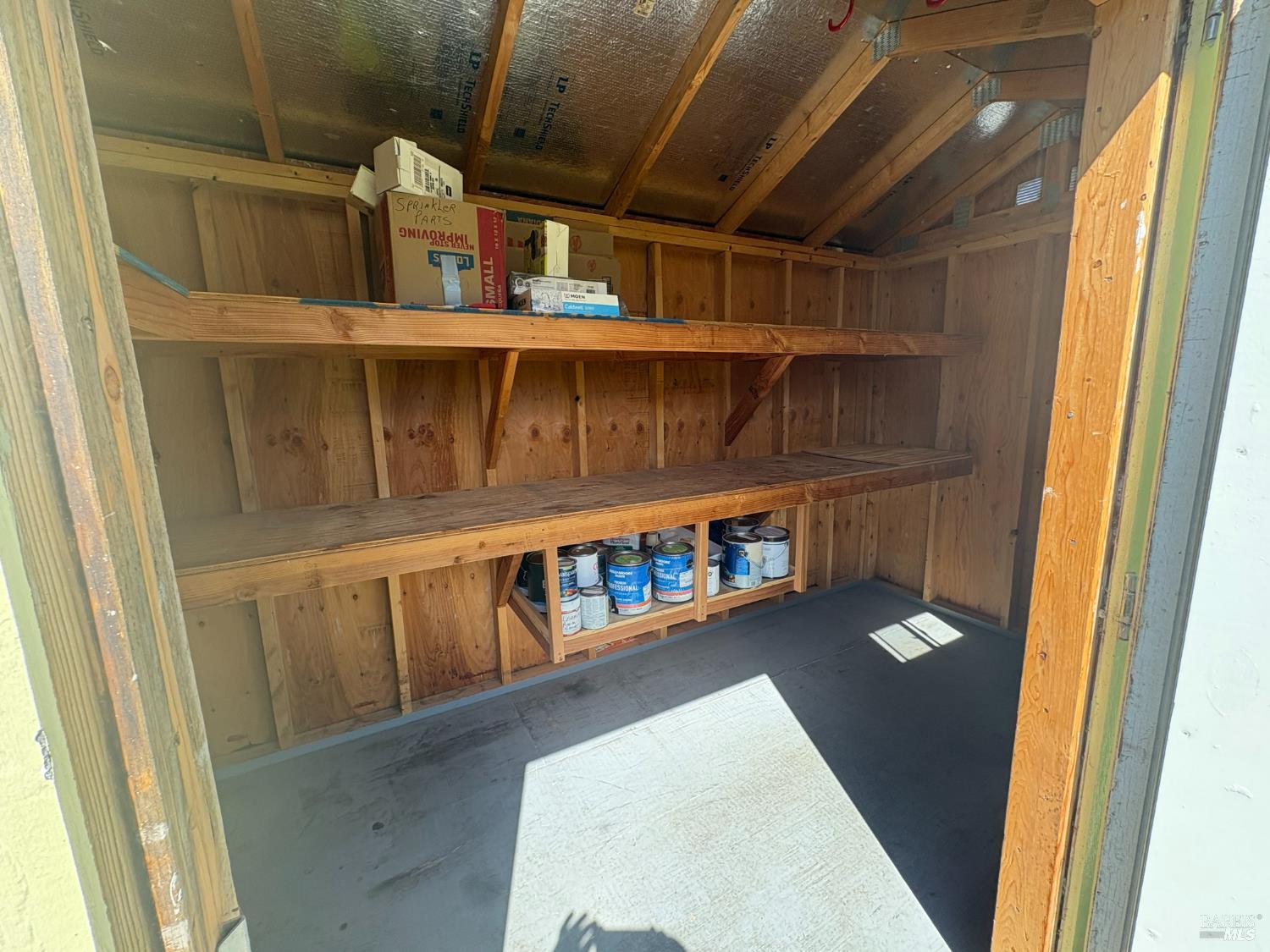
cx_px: 635
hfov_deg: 102.1
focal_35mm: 14
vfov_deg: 85.7
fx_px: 514
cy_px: 476
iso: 64
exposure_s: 1/192
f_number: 2.2
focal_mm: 2.22
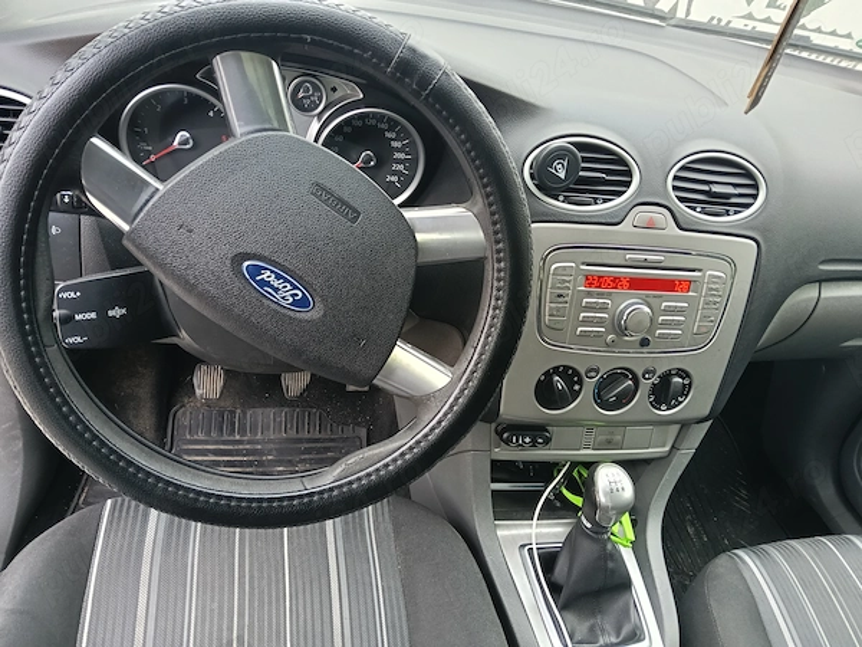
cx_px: 431
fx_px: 672
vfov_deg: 51.4
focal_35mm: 27
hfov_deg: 65.3
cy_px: 324
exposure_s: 1/33.3
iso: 250
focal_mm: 3.98
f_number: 1.8
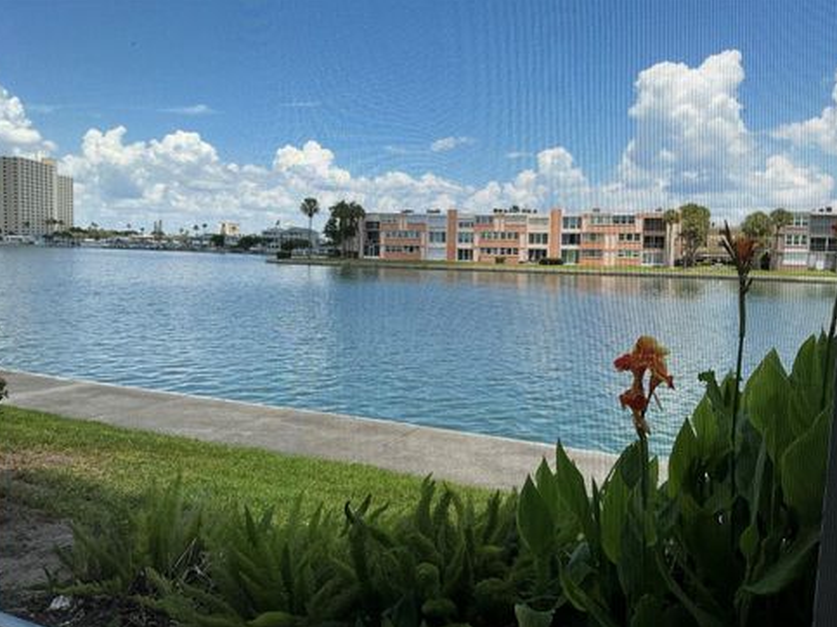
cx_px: 423
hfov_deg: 61.7
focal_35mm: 29
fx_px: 701
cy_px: 323
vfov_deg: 48.2
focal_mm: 3
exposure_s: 1/1250
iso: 25
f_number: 1.8
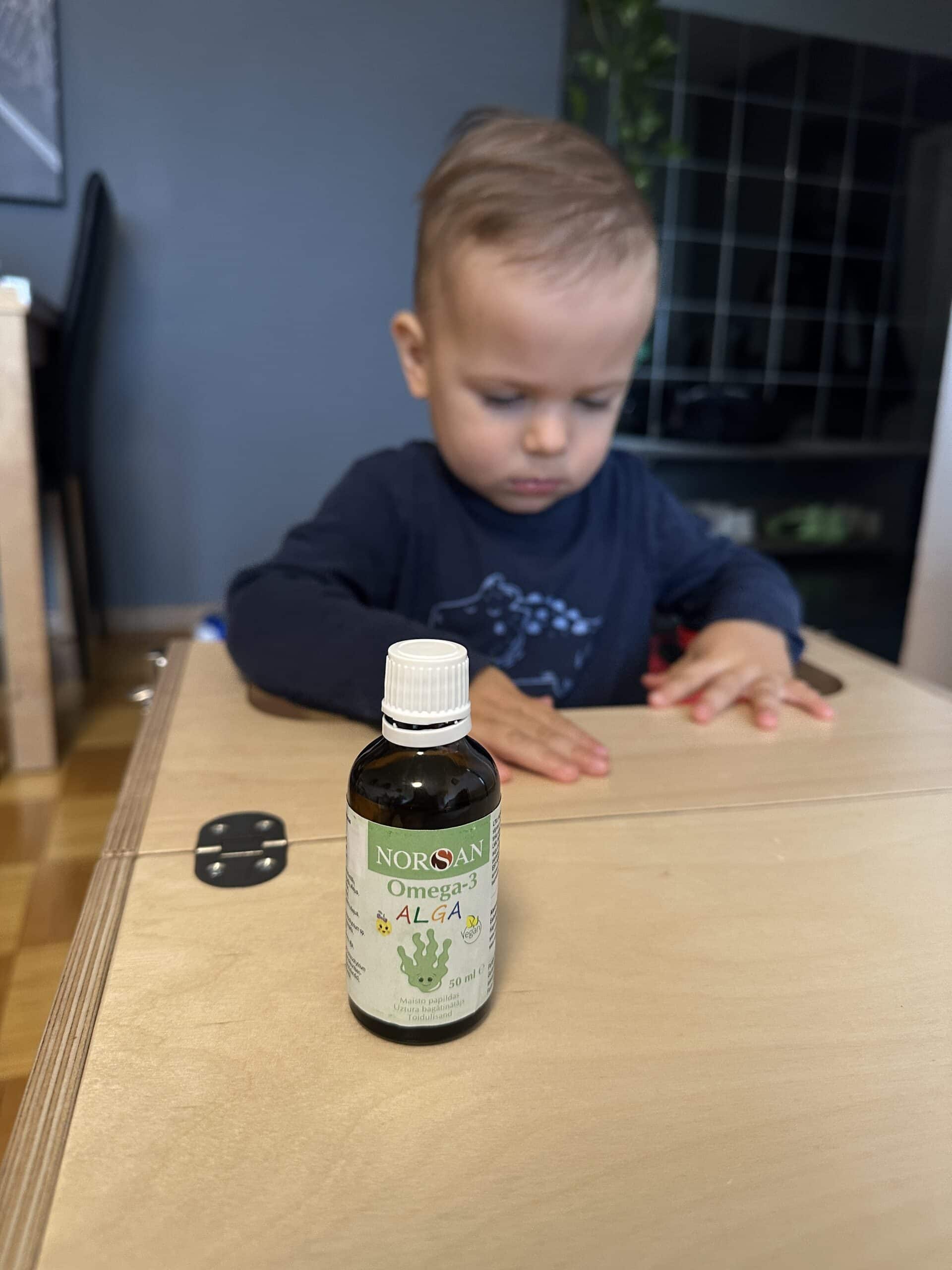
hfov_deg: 56.8
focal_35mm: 24
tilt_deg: -13.2
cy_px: 635
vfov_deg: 71.6
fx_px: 880
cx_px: 476
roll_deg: -2.9
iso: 250
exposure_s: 1/97
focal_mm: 6.86
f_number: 1.78
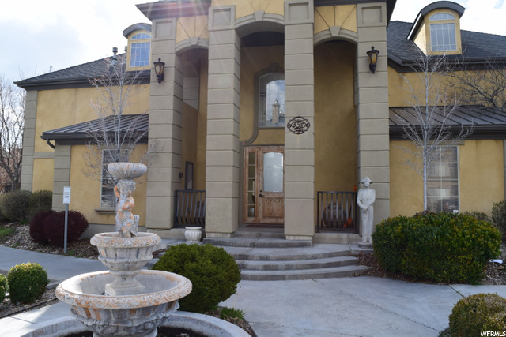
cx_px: 253
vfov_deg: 48.0
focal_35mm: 27
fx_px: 380
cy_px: 168
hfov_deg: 67.4
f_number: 10
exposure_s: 1/320
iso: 400
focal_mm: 18
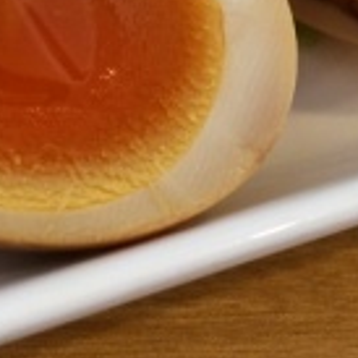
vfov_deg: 19.0
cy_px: -60
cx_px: 149
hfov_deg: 19.9
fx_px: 1018
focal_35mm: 87
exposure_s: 1/30
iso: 200
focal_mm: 4.12
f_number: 2.2
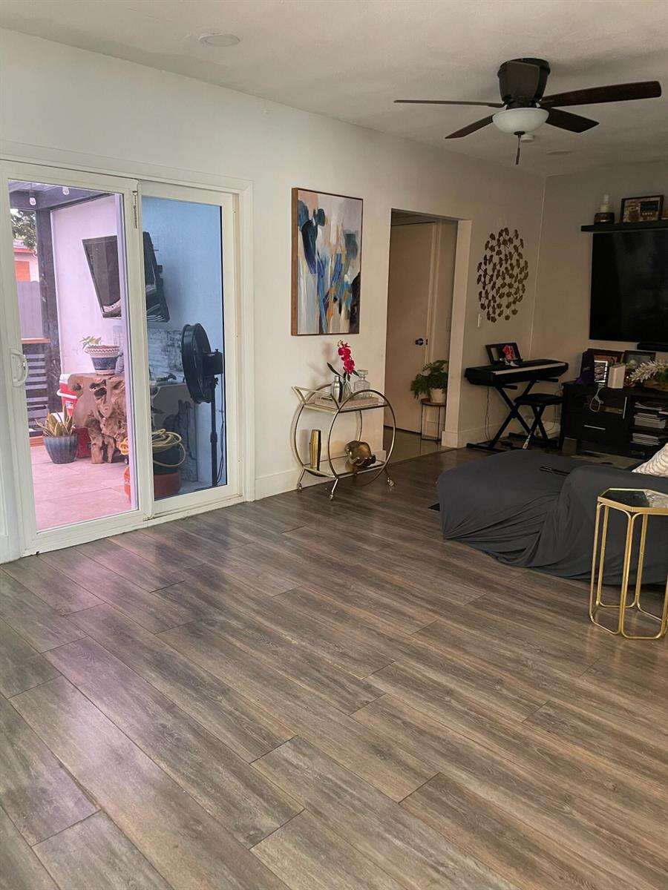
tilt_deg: -12.4
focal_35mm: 26
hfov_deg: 53.1
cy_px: 445
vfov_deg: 67.3
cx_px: 334
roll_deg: -1.1
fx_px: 669
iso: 320
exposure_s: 1/60
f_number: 1.6
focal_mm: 4.2
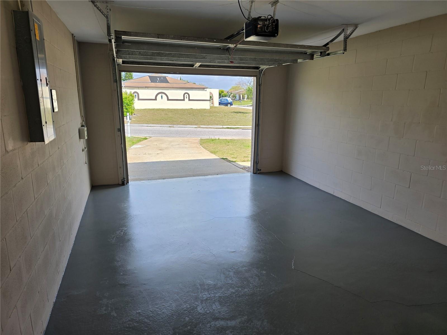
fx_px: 297
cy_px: 168
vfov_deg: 58.9
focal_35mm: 23
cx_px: 224
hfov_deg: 73.9
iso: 12
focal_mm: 6.3
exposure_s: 1/298
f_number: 1.7
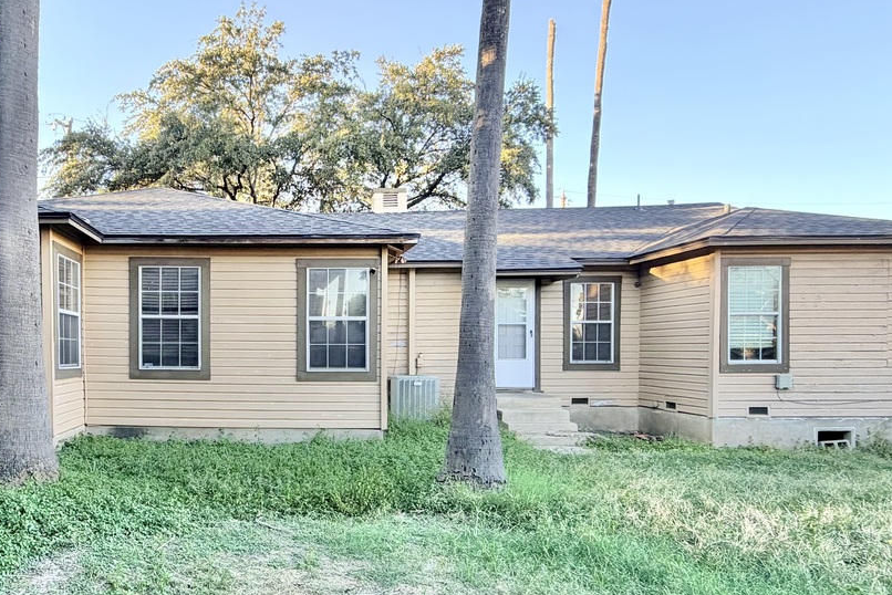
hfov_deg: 66.6
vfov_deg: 49.3
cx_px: 267
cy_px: 356
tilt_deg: +0.1
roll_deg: +0.0
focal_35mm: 26
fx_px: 644
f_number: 2.2
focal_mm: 2.22
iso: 40
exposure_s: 1/131
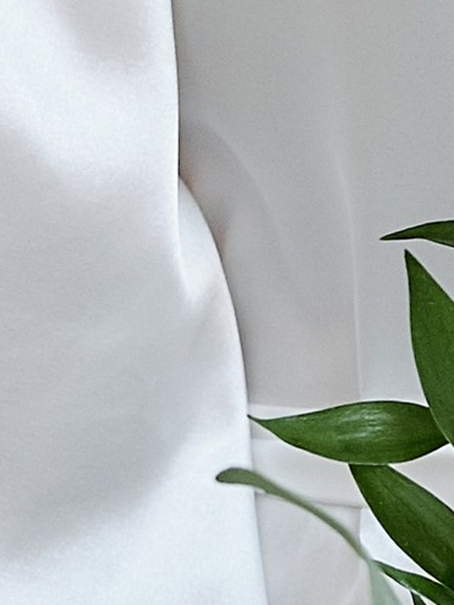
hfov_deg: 4.2
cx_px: 771
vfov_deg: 5.6
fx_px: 6133
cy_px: -302
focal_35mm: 351
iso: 640
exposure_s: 1/320
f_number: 3.2
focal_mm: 47
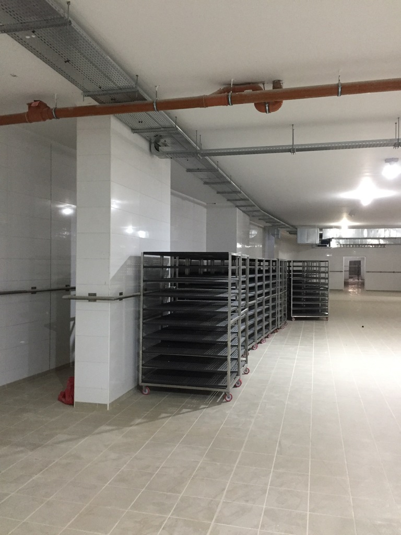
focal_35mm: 29
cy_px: 268
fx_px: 448
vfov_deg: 61.7
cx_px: 200
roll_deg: -0.1
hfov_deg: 48.2
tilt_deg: +0.4
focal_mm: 4.15
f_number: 2.2
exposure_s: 1/20
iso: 250
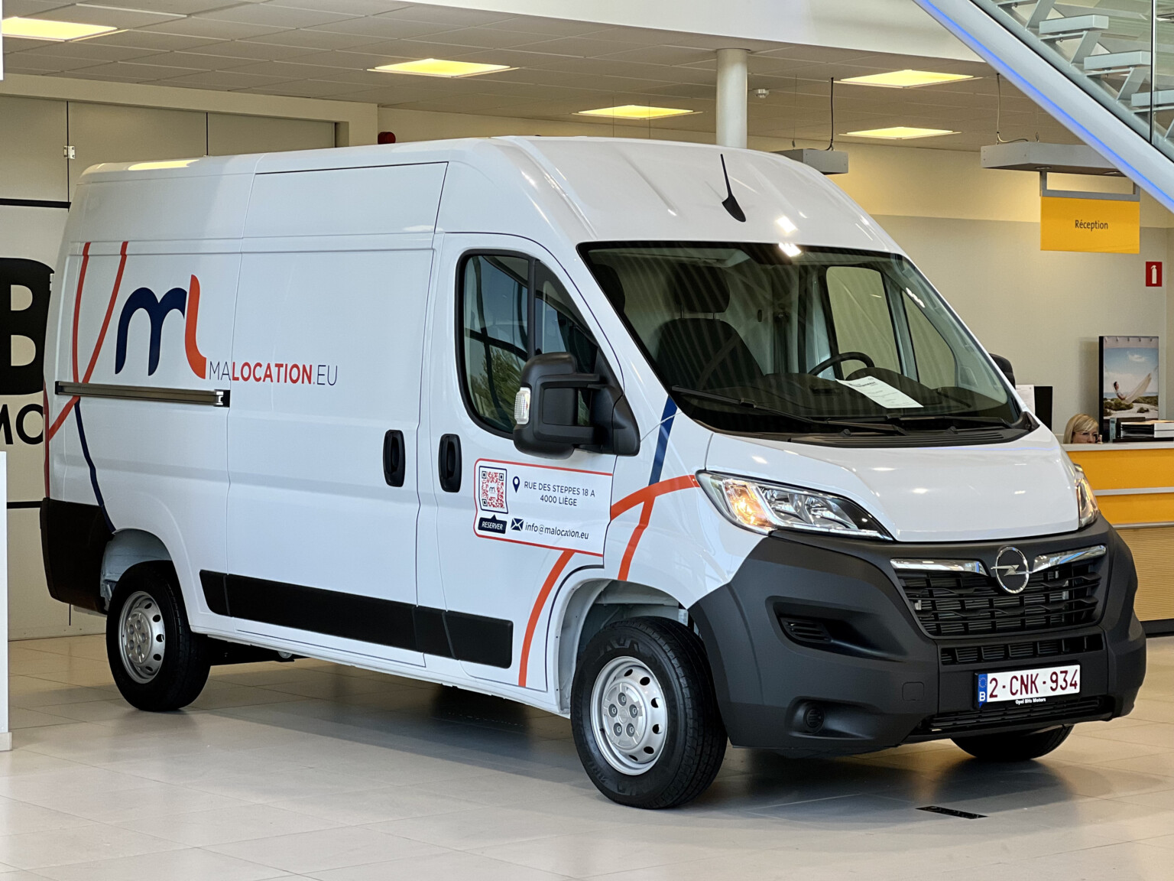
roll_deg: +0.6
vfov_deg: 19.1
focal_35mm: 77
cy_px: 440
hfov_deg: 25.3
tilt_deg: -1.0
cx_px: 587
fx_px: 2611
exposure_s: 1/97
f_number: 2.8
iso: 80
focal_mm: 9
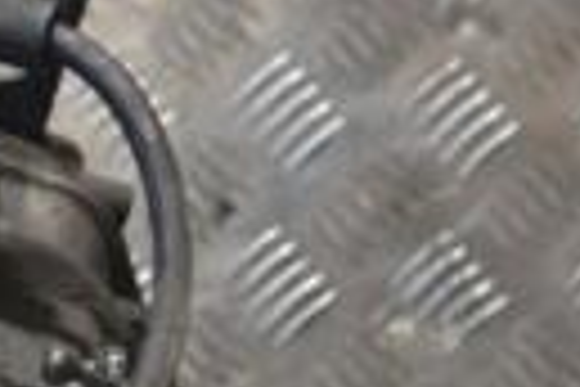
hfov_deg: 6.0
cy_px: 387
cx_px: -571
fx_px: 5397
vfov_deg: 4.1
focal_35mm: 335
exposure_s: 1/80
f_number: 5.3
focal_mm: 48
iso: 3200
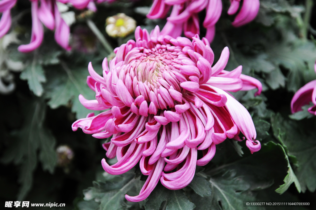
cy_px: 105
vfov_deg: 14.7
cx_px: 158
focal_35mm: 93
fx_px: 815
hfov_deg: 21.9
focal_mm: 62
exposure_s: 1/25
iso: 800
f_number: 5.3
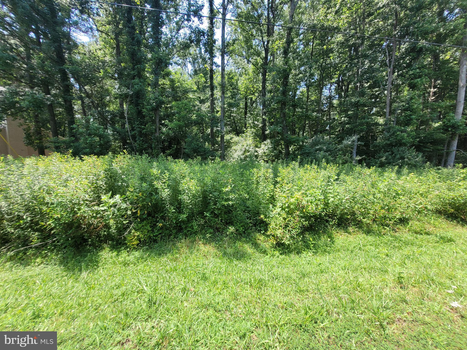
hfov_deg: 106.2
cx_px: 234
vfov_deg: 89.9
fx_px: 175
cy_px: 175
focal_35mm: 13
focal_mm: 1.74
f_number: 2.2
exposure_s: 1/453
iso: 40
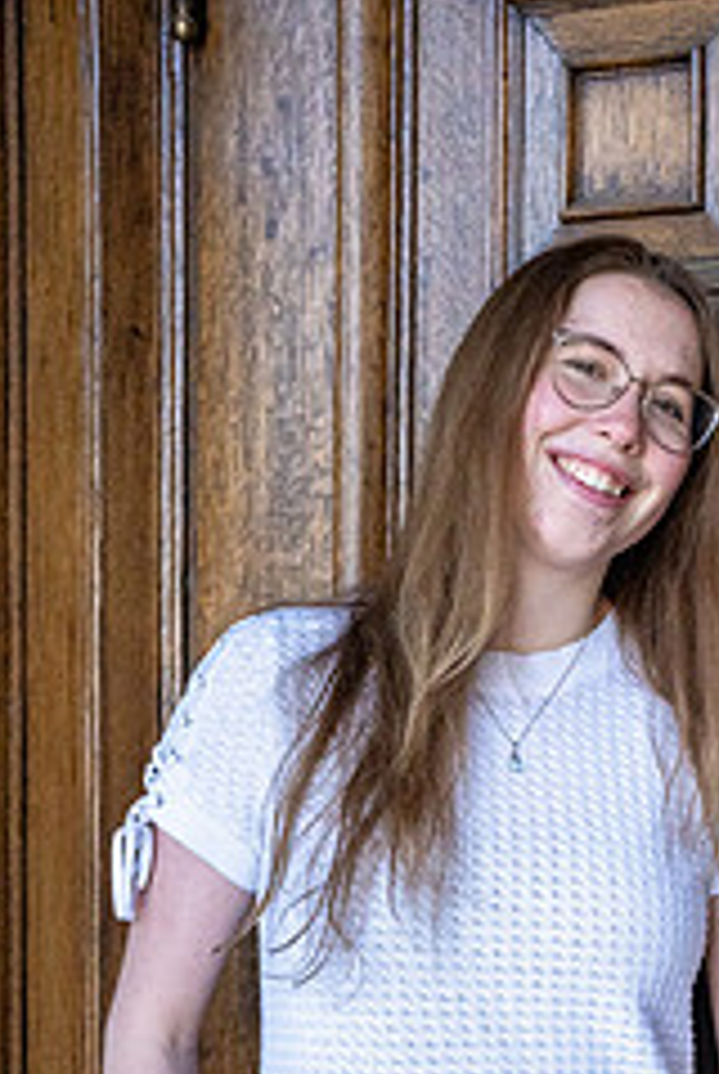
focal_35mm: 94
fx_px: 2808
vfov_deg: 21.3
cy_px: 926
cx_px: 652
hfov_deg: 14.4
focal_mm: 50
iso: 6400
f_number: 3.5
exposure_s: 1/8000
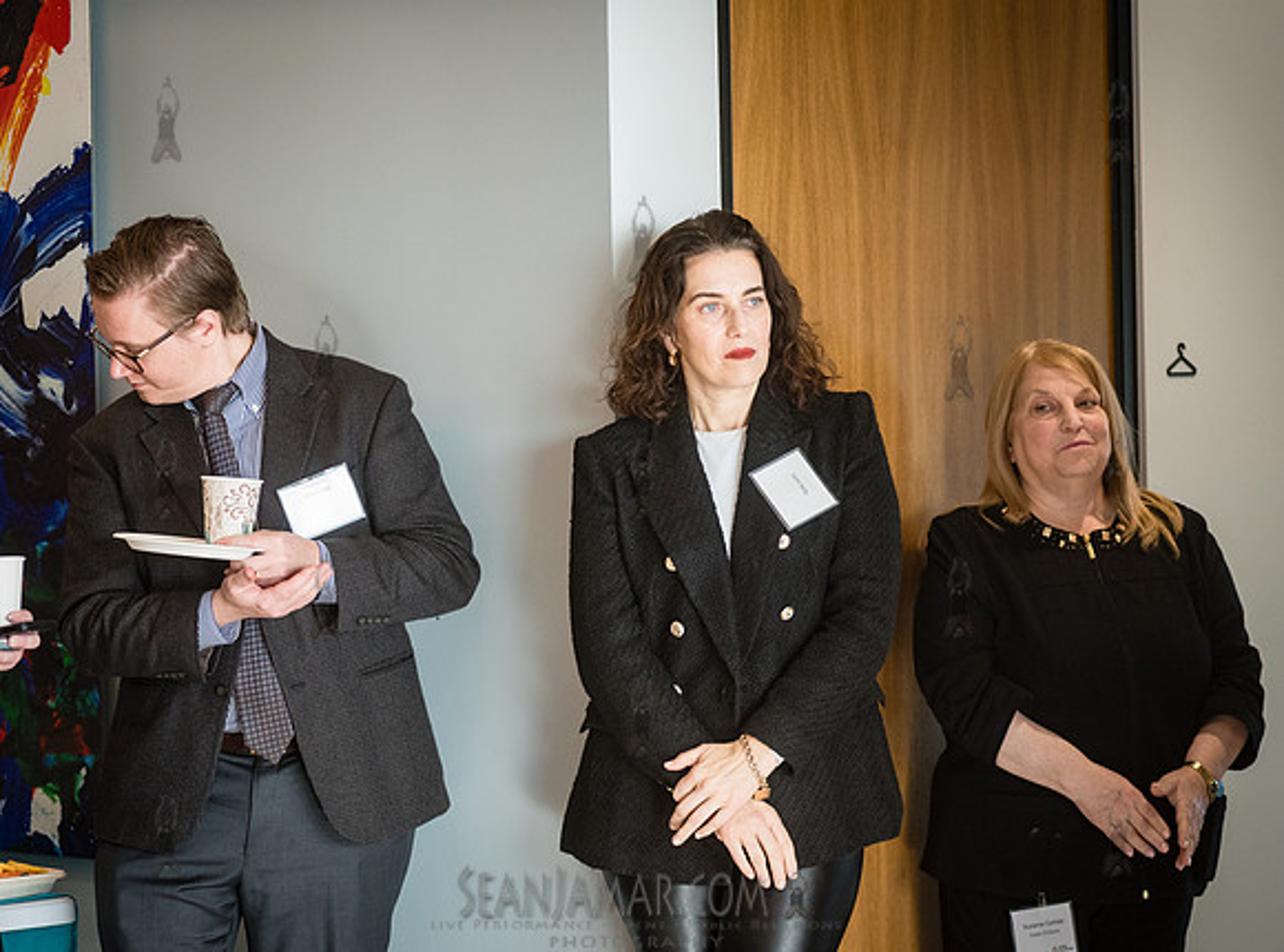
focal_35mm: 125
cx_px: 493
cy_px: 484
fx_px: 4616
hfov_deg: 15.8
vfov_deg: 11.8
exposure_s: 1/320
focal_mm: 105
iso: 2000
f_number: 4
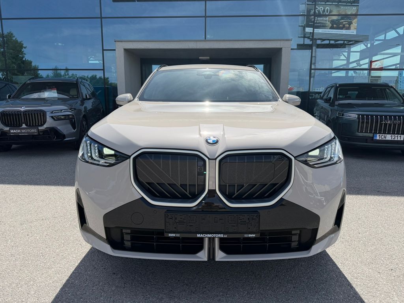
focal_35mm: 24
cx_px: 202
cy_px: 152
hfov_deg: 71.6
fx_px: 280
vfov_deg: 56.8
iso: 80
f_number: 1.78
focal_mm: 6.76
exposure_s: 1/5319
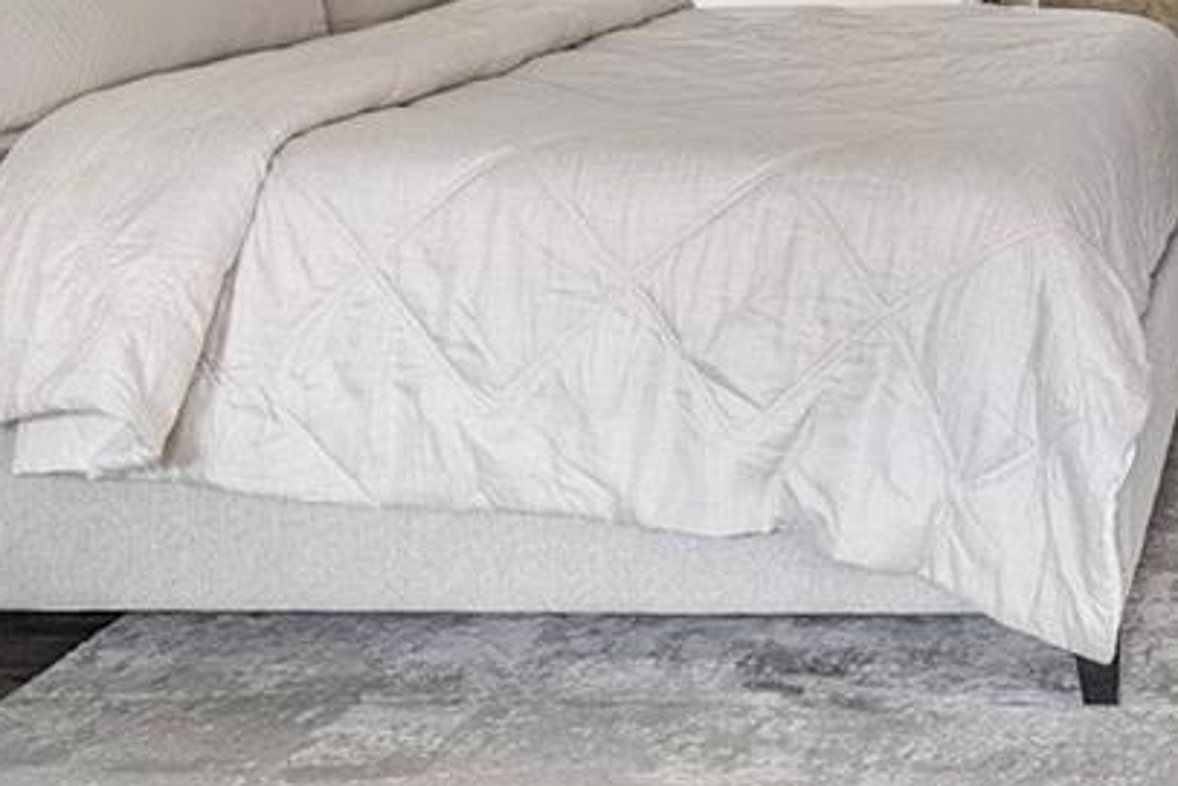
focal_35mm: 63
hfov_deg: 28.4
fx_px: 2062
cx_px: 1355
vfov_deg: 20.3
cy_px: -131
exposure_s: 1
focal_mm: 16
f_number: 8
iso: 400
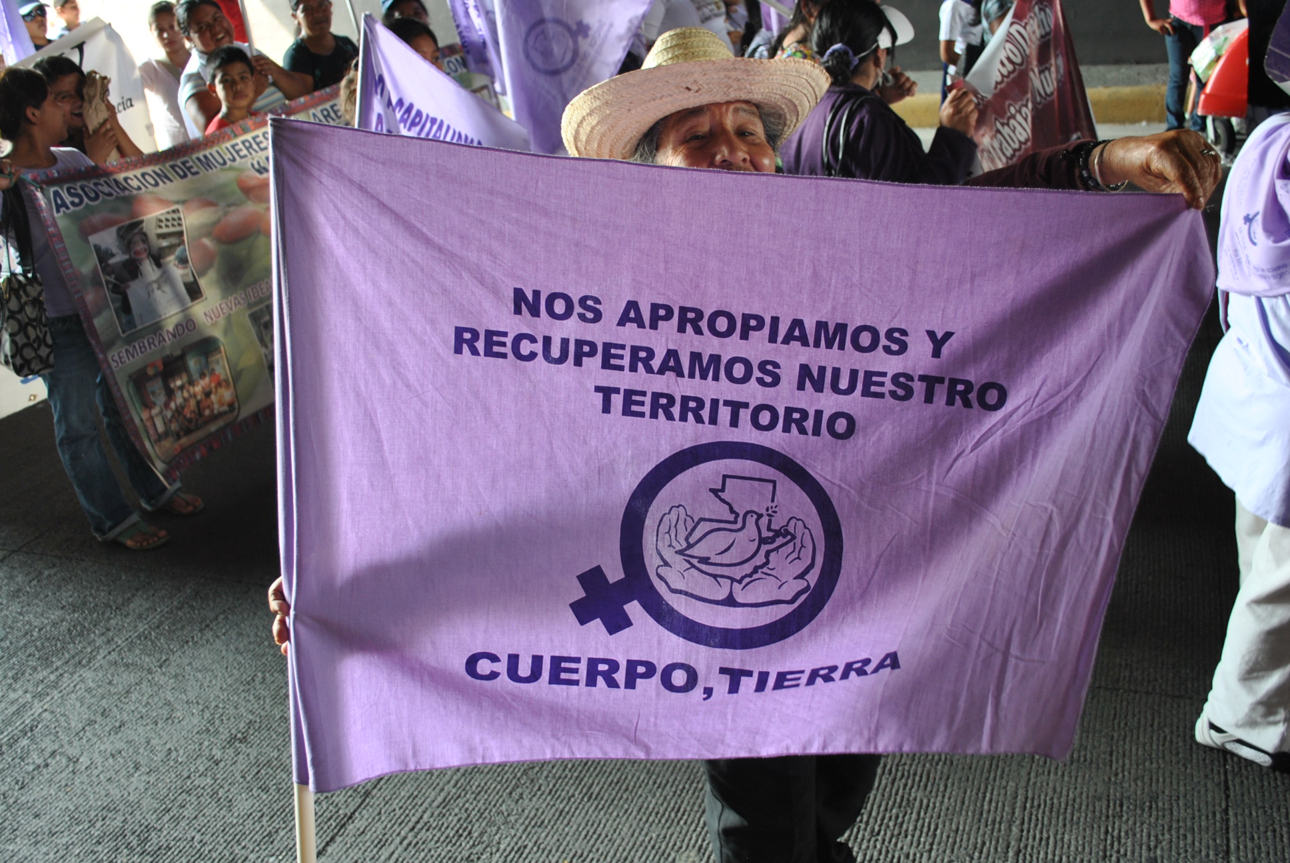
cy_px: 432
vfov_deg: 40.1
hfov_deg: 57.2
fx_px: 1184
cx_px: 645
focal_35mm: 33
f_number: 4
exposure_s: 1/30
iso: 220
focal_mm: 22
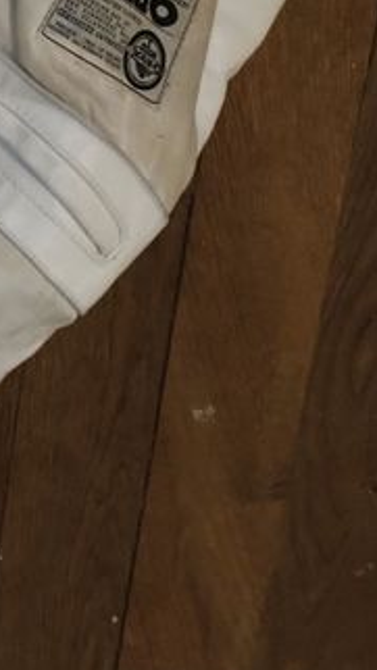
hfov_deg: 11.2
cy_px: 75
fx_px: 1565
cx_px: -573
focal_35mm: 88
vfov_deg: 23.6
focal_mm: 4.75
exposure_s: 1/25
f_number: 1.8
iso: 1090
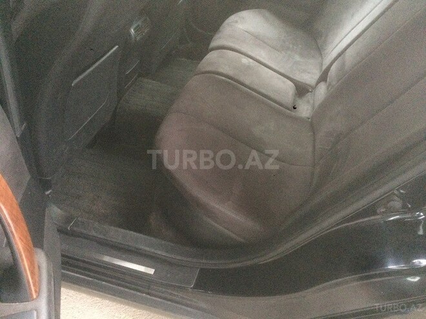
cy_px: 160
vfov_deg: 48.2
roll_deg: -2.4
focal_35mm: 29
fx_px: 357
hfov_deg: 61.7
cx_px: 213
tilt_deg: -42.7
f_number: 2.2
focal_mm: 4.15
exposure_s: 1/17
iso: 400
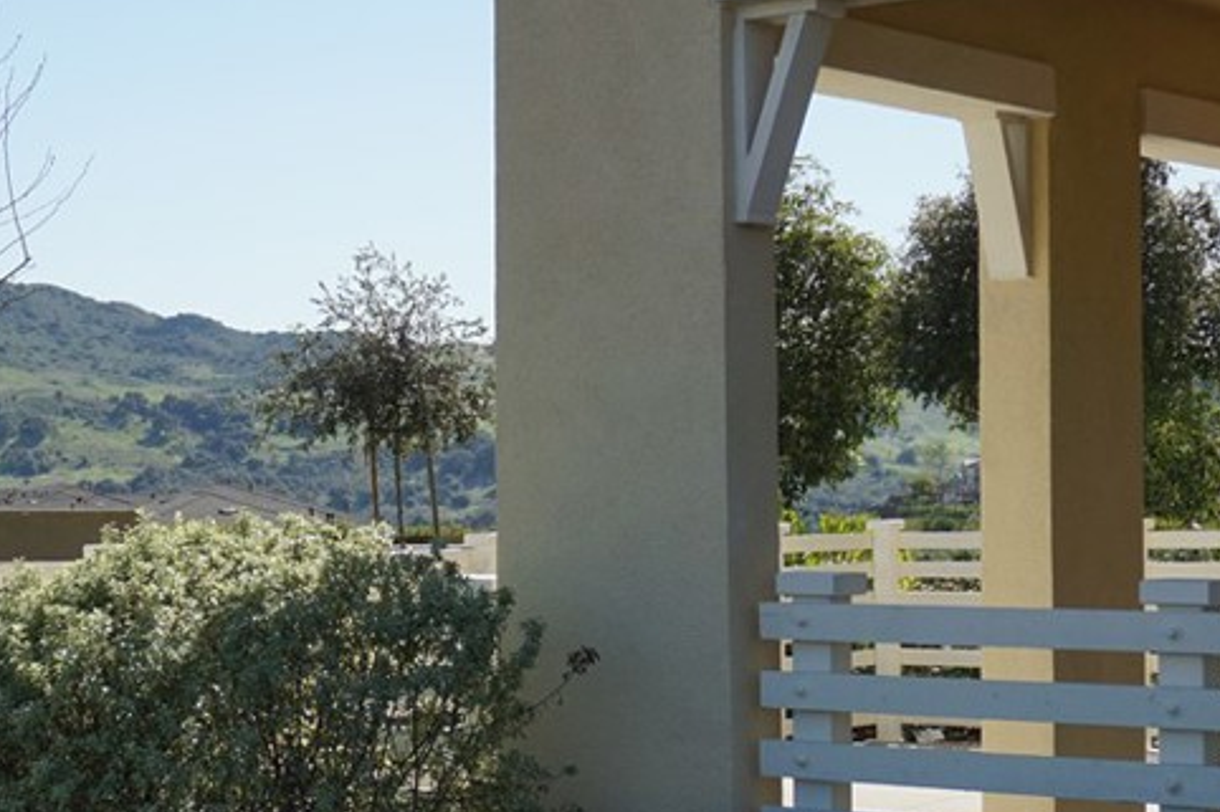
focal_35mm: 86
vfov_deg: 15.9
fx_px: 2915
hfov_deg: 23.3
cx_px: 256
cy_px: 396
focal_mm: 27
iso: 200
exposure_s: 1/1600
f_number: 4.5
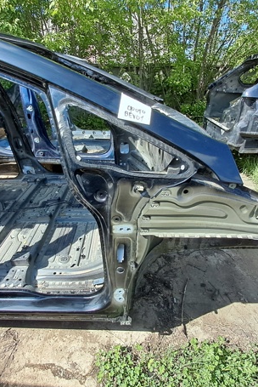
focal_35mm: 19
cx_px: 113
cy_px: 199
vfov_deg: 86.8
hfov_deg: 64.4
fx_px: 204
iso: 50
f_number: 2.2
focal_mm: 1.13
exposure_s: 1/662
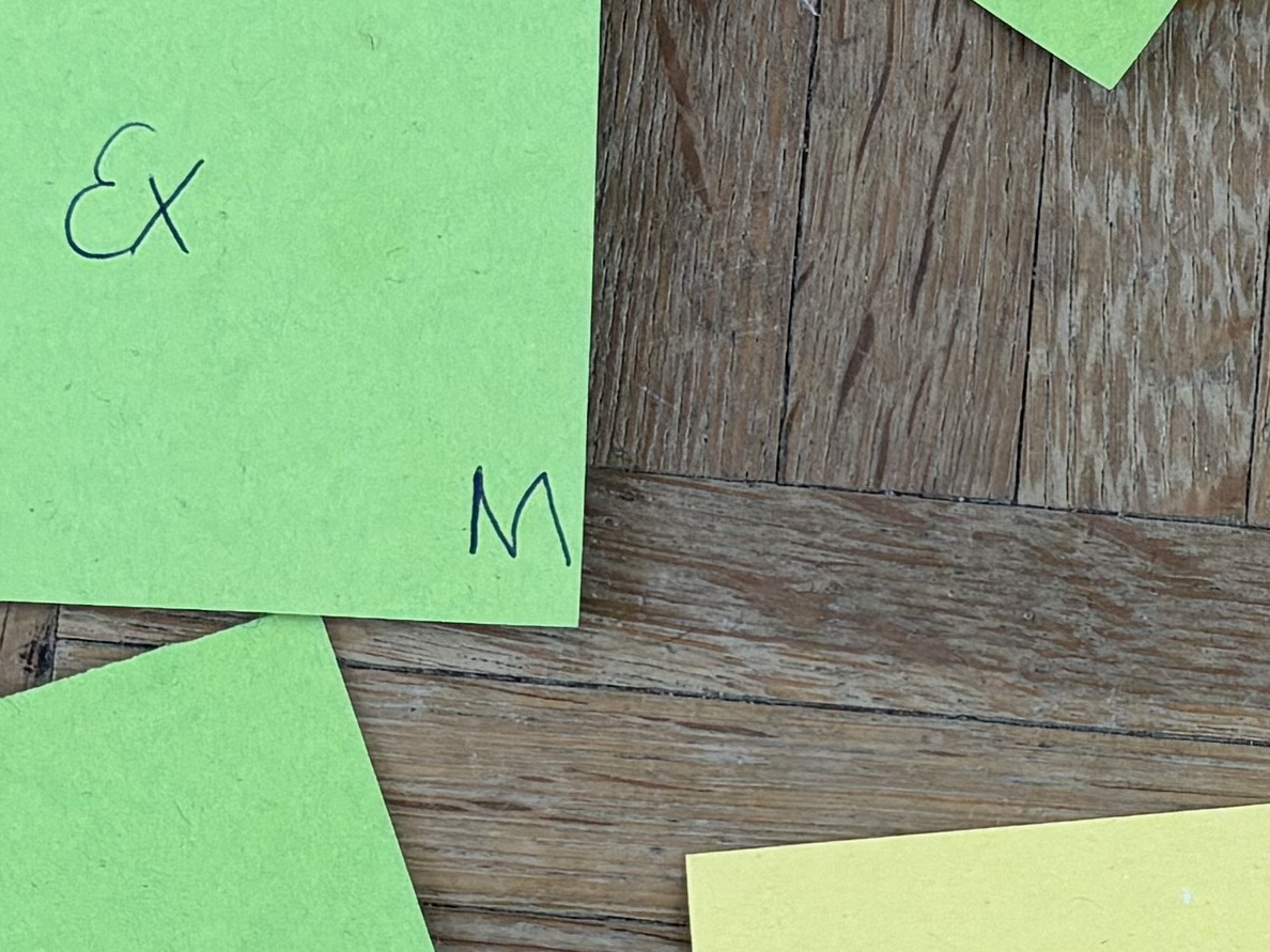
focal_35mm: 125
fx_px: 4586
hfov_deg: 15.2
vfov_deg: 11.7
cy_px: 1092
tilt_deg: -87.6
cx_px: 1542
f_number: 1.6
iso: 100
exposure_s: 1/100
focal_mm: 5.96
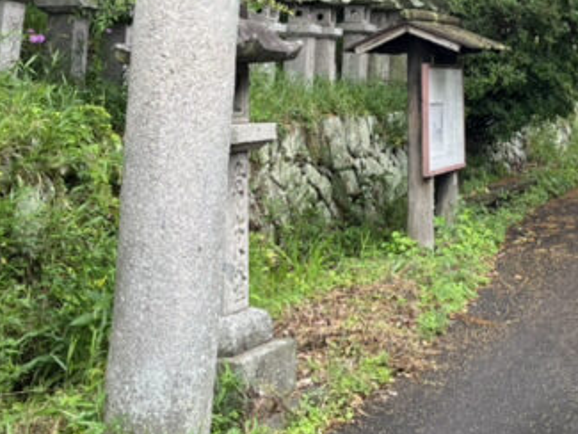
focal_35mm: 82
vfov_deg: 16.8
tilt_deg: +10.2
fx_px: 1370
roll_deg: +1.0
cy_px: -157
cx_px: 507
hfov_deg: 23.3
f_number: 1.6
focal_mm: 5.1
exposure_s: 1/262
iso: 40
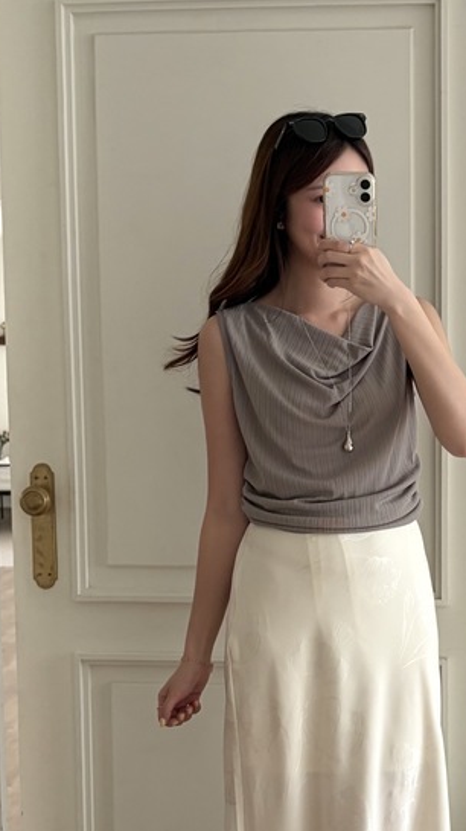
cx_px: 329
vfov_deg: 39.0
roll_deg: -0.2
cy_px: 604
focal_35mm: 52
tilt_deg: -20.1
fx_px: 1144
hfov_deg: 22.9
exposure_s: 1/62
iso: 125
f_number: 1.6
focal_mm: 5.96
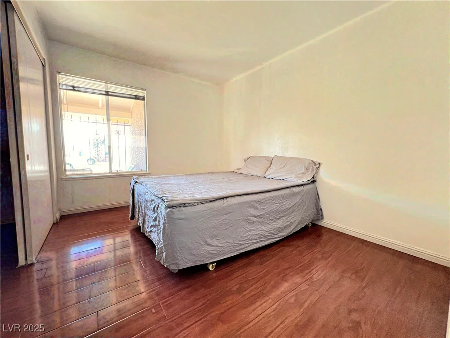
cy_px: 169
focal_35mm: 13
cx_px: 225
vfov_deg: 89.9
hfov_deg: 106.2
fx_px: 169
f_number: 1.8
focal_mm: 1.57
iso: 400
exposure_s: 1/60.2
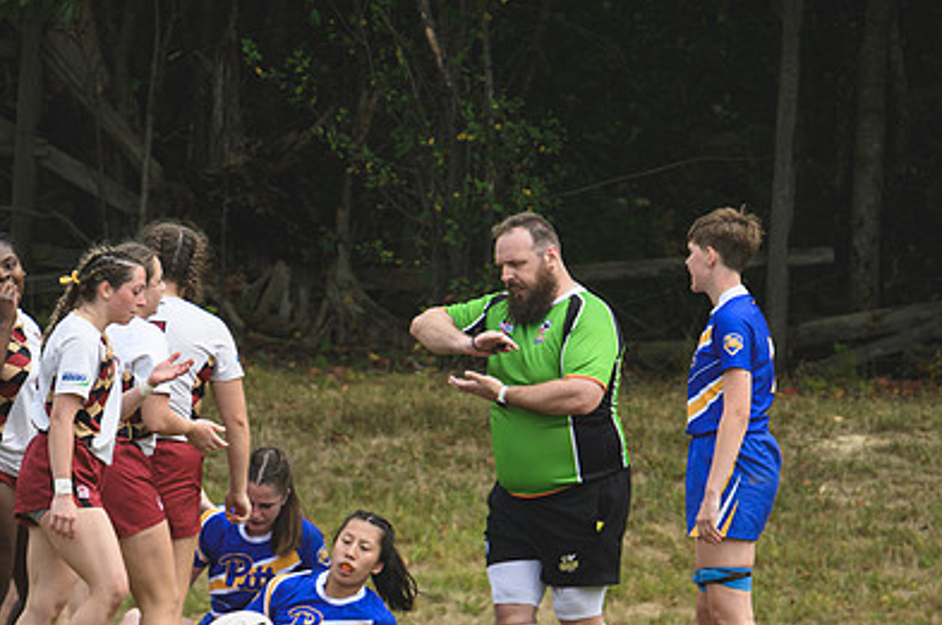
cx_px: 436
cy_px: 376
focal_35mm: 1329
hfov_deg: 1.6
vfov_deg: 1.0
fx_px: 34732
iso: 560
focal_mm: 600
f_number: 6.3
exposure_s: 1/1000
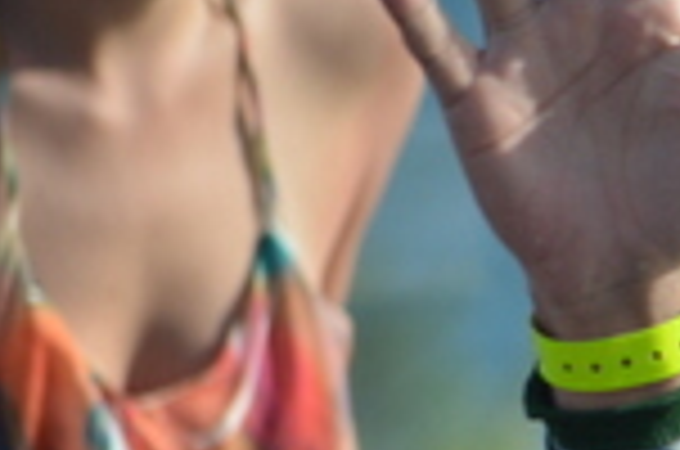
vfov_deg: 1.2
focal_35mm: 1115
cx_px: 1738
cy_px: 1102
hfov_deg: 1.8
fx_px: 21017
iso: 160
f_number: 4.8
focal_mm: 140
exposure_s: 1/800
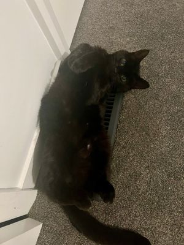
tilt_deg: -70.2
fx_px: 184
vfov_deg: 67.3
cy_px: 122
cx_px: 92
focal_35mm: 26
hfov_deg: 53.1
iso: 800
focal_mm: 5.7
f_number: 1.5
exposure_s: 1/30
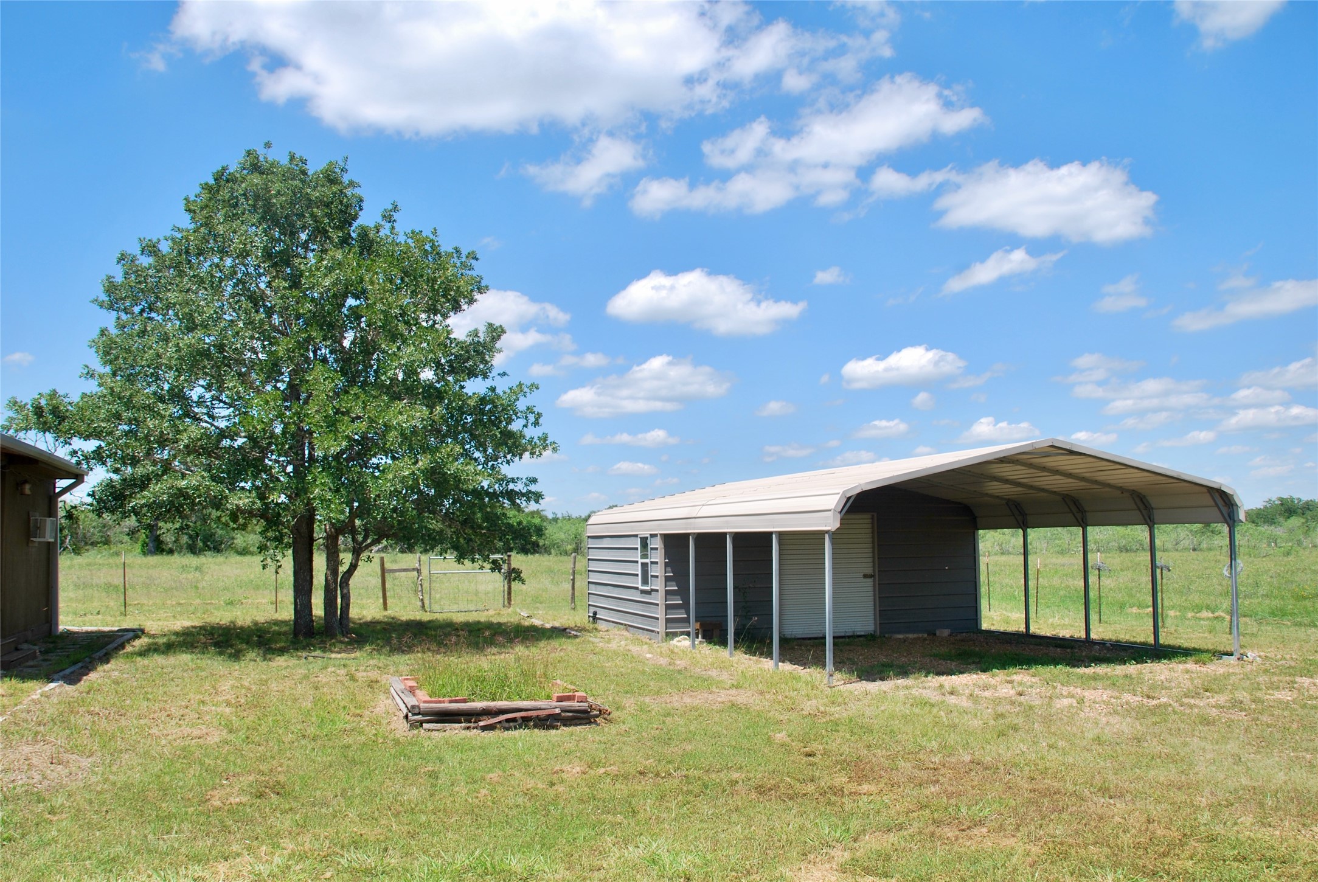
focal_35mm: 33
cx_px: 659
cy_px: 441
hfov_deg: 57.2
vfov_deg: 40.1
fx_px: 1209
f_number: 8
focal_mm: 22
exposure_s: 1/250
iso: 100
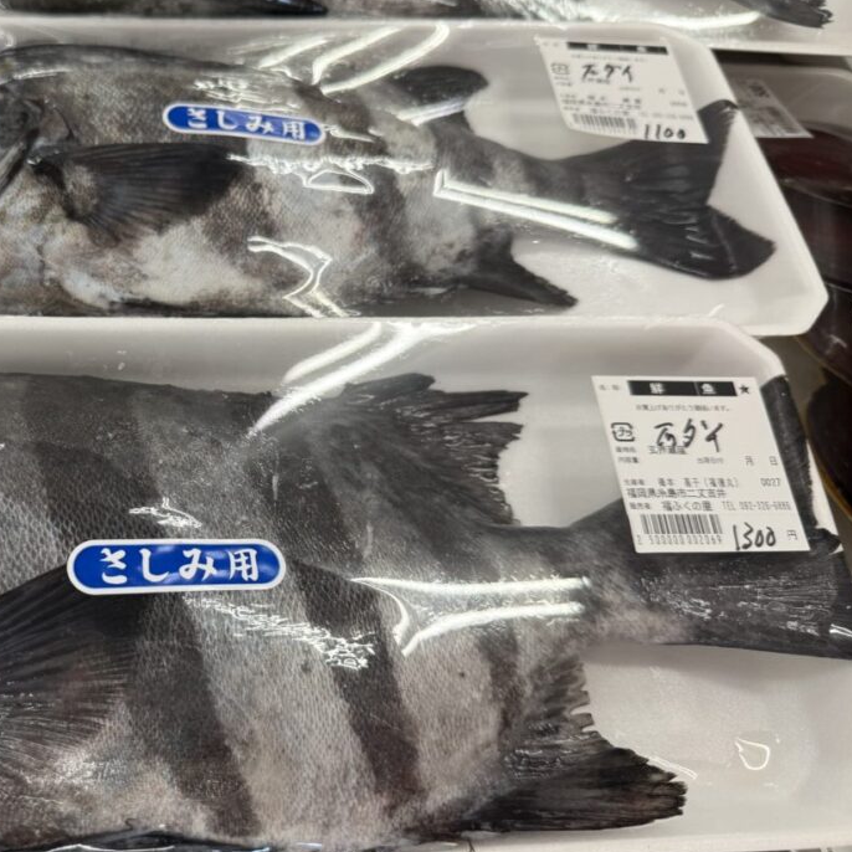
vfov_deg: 49.7
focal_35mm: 33
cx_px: 209
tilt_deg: -59.3
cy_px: 422
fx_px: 919
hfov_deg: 47.8
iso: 100
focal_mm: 6.76
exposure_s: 1/120
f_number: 1.78
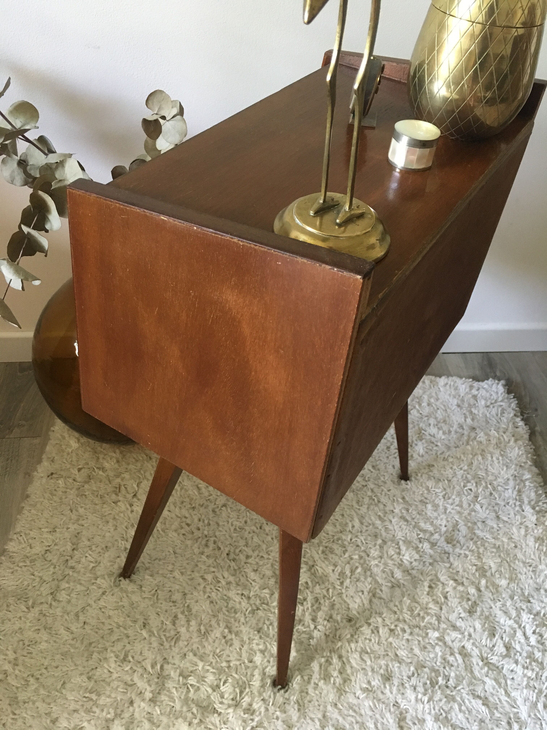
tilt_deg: -43.8
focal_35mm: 29
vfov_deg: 61.7
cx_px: 274
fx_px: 611
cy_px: 365
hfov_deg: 48.2
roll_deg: -8.6
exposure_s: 1/25
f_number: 2.2
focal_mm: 4.15
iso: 200
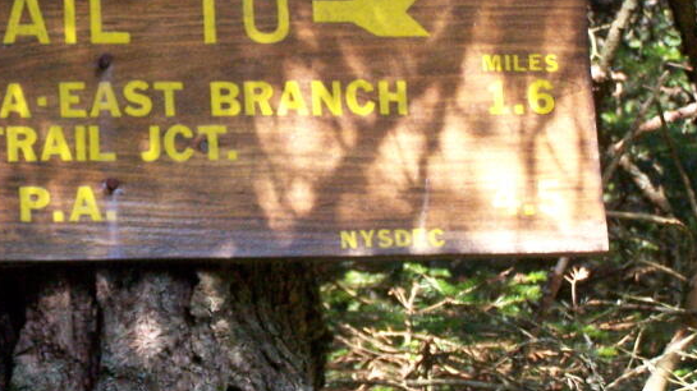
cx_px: 128
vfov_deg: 7.2
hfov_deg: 12.8
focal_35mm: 168
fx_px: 3104
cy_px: 36
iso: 400
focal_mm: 13.7
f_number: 3.2
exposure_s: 1/250
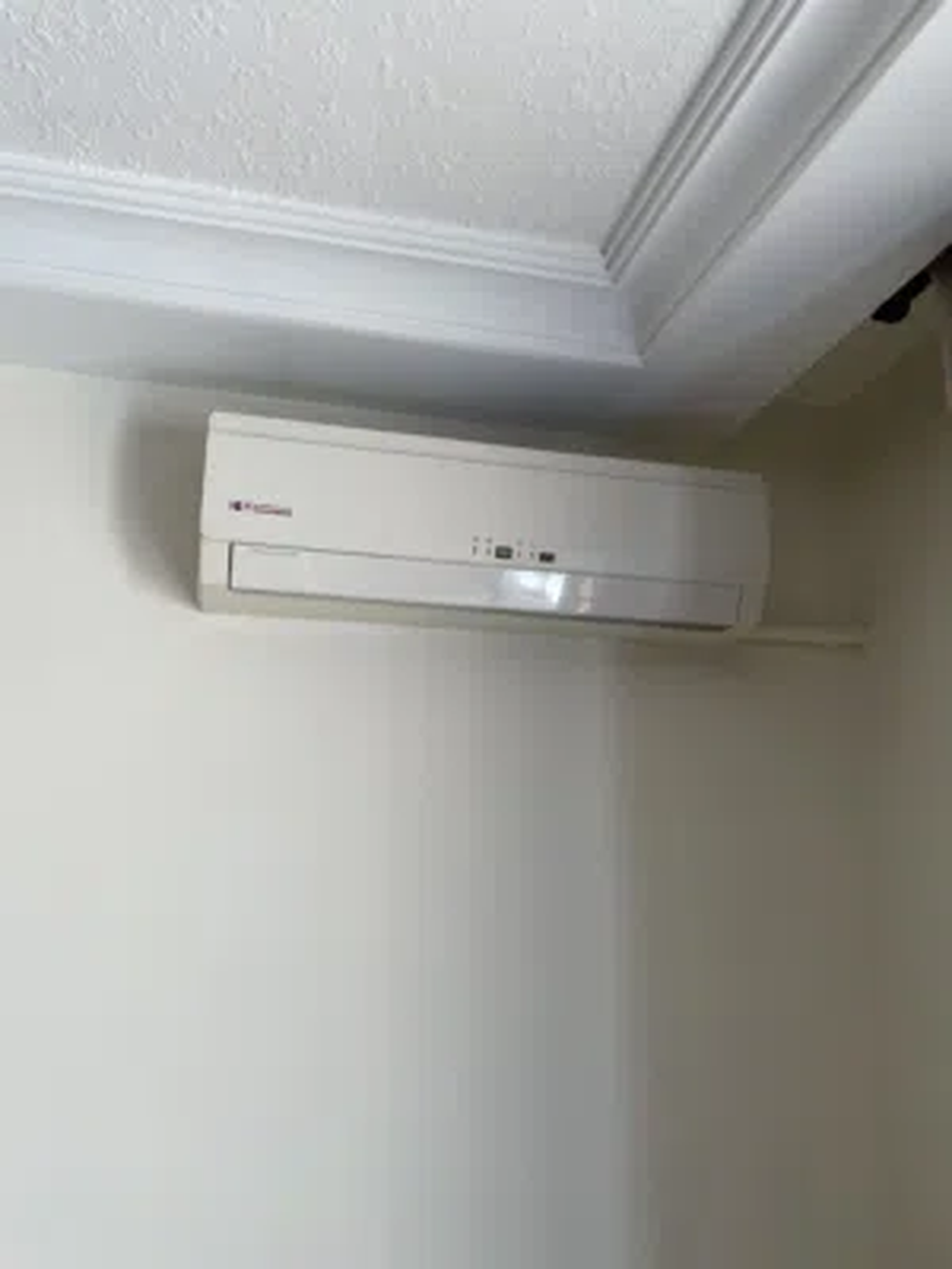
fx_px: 953
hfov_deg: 53.1
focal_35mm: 26
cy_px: 634
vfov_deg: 67.3
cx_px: 476
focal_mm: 4.2
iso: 40
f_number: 1.6
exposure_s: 1/121
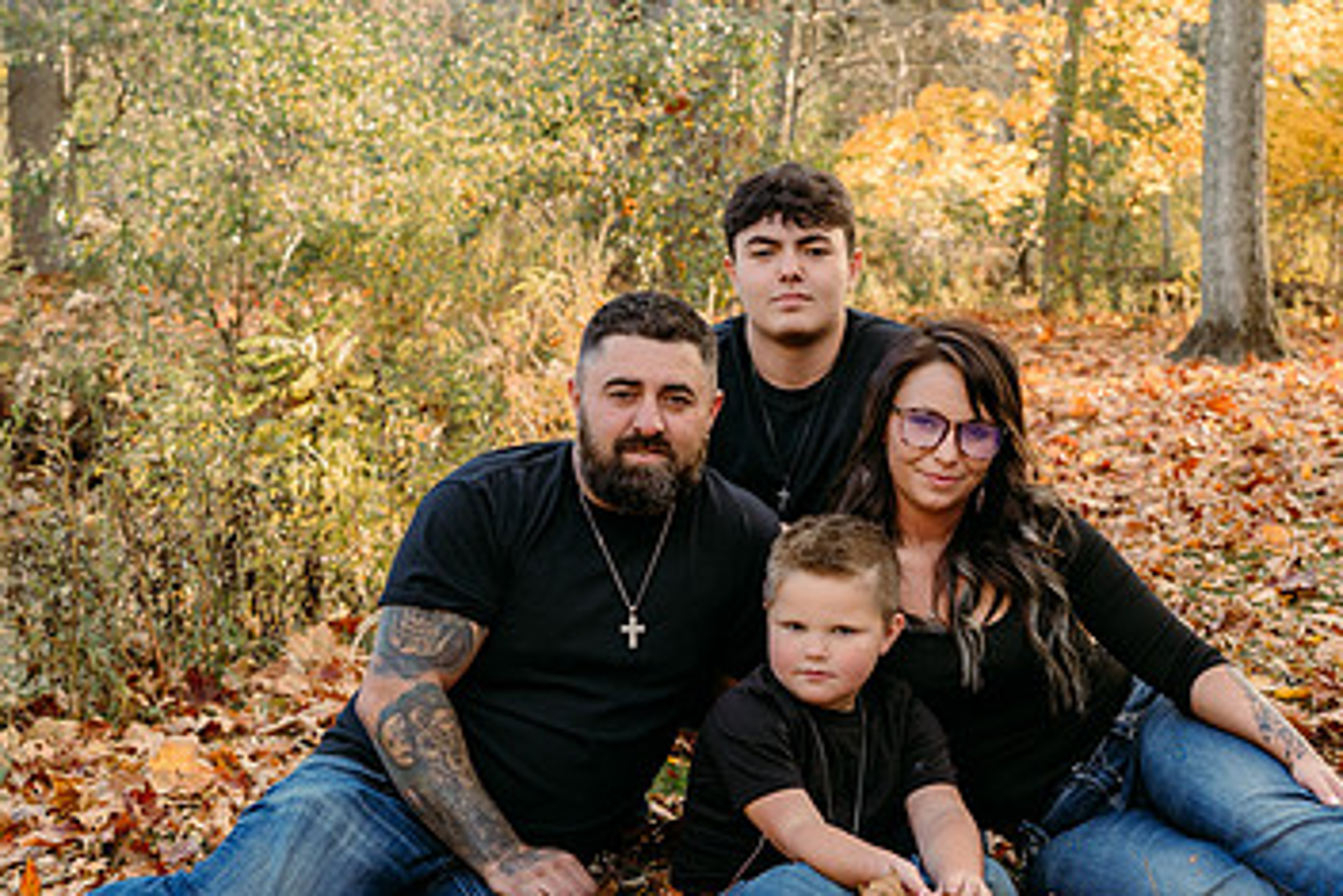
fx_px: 2426
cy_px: 366
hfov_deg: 30.5
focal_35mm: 65
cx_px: 969
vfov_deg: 20.9
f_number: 3.5
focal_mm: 35
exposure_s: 1/320
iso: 400
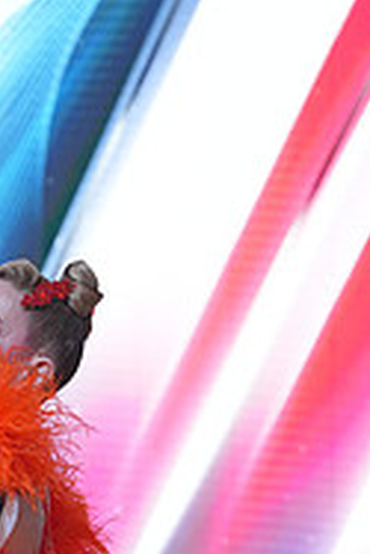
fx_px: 4878
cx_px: -170
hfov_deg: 4.3
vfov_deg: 6.4
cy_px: 824
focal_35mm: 317
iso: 1250
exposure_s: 1/400
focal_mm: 102
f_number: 5.6
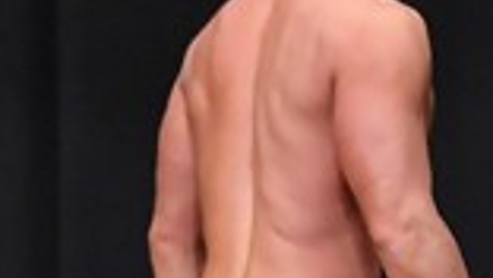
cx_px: 283
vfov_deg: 1.1
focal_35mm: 1130
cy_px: 404
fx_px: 14782
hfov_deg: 1.9
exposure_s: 1/400
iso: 8000
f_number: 5.6
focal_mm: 145
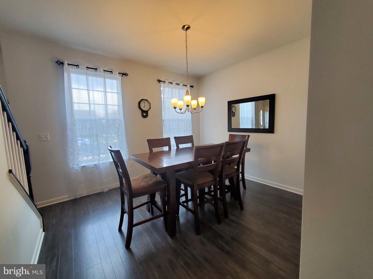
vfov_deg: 89.9
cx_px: 186
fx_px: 140
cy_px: 140
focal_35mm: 13
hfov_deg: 106.2
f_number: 2.2
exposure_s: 1/60
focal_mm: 1.8
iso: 100
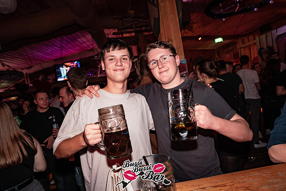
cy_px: 96
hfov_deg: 71.5
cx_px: 143
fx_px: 199
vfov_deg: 51.3
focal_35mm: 25
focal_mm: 25
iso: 1600
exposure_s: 1/60
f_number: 4.5
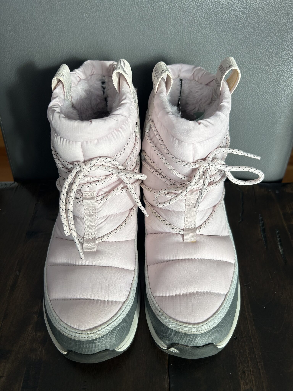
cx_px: 146
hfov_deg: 53.1
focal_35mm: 26
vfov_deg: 67.3
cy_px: 196
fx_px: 293
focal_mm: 5.7
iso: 50
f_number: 1.5
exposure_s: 1/502
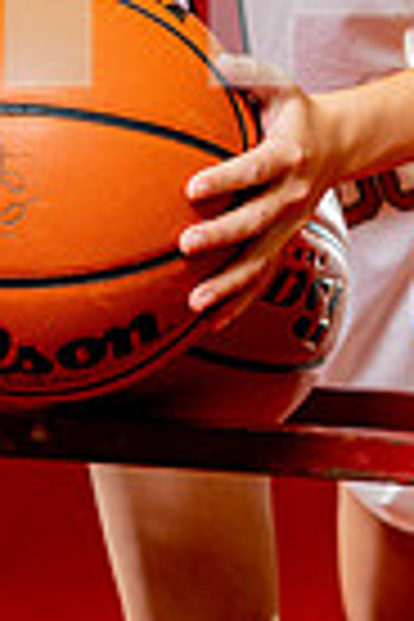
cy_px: -364
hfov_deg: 7.4
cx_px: 166
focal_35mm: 186
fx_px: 3208
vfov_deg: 10.6
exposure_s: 1/250
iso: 500
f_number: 4.5
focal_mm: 57
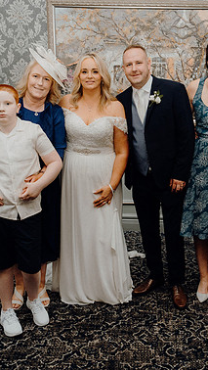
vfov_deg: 45.5
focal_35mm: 45
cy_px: 182
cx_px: 142
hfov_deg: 26.4
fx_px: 441
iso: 2500
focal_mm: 28
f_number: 5
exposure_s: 1/160
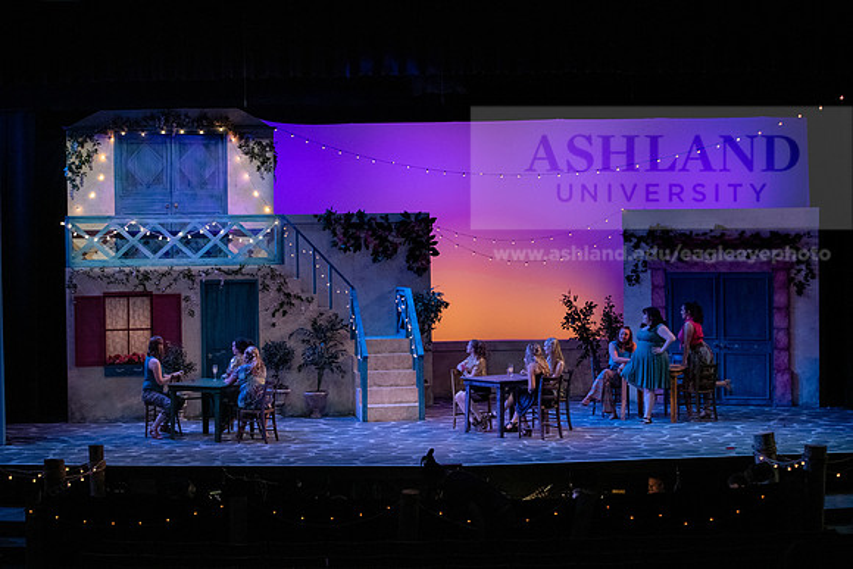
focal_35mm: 70
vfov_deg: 19.5
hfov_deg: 28.8
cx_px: 426
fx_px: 1659
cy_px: 284
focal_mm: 70
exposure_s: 1/320
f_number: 3.2
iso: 4000
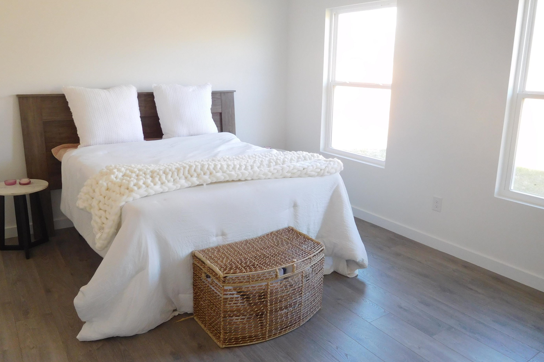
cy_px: 158
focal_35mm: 27
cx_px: 264
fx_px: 408
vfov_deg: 47.8
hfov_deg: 67.4
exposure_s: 1/30
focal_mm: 4.5
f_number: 3.4
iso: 220
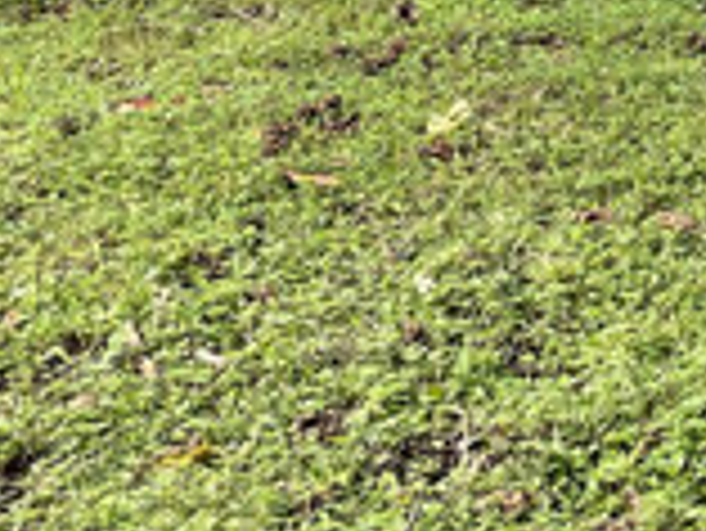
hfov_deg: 17.2
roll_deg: +0.2
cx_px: 996
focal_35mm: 105
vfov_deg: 13.2
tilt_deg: -11.9
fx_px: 2143
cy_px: -310
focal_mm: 4.2
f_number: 1.6
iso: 32
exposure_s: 1/744
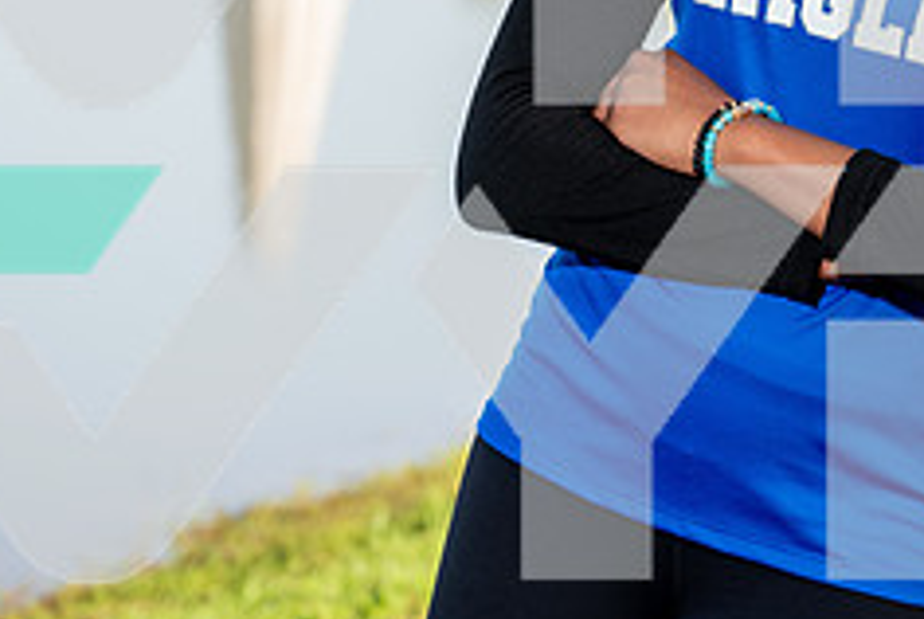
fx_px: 4420
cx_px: 763
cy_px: -100
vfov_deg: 7.9
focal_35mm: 172
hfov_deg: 11.9
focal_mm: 70
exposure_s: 1/250
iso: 100
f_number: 4
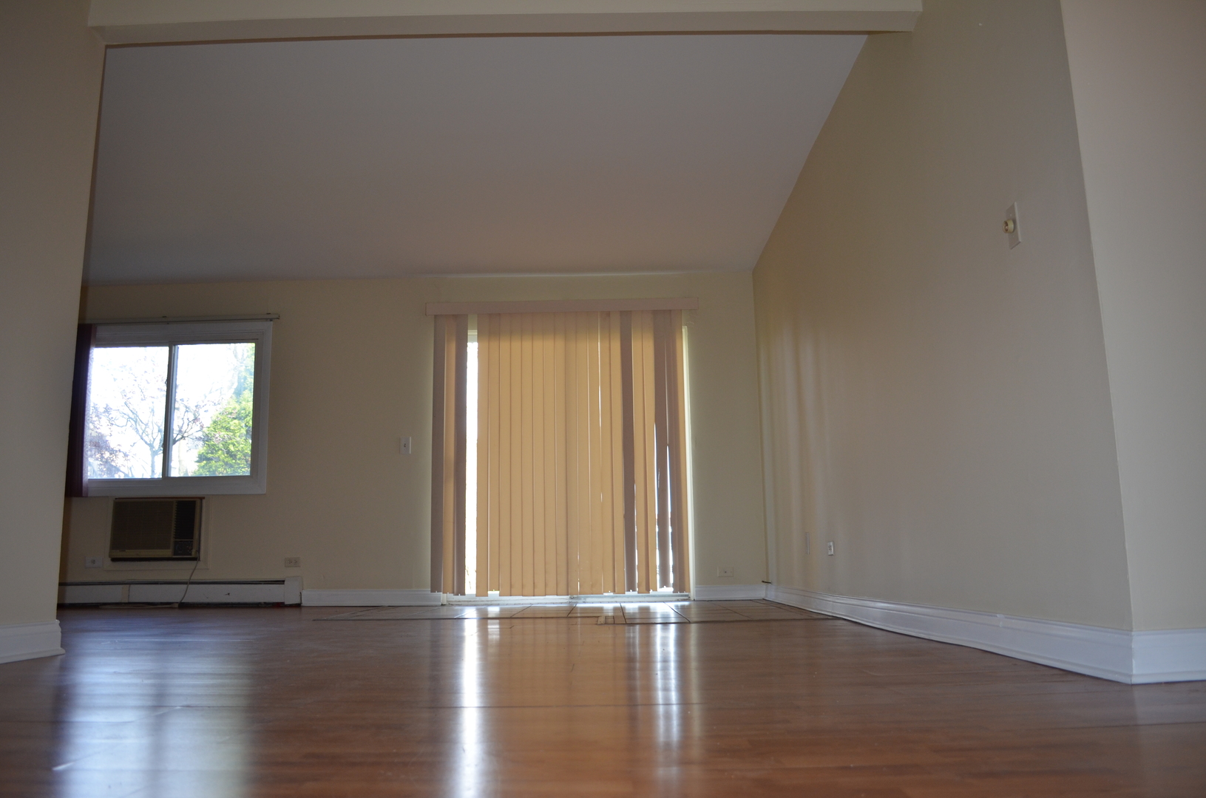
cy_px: 399
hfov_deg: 67.5
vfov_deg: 47.7
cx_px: 603
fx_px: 903
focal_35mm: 27
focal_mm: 18
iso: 360
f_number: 3.5
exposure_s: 1/125
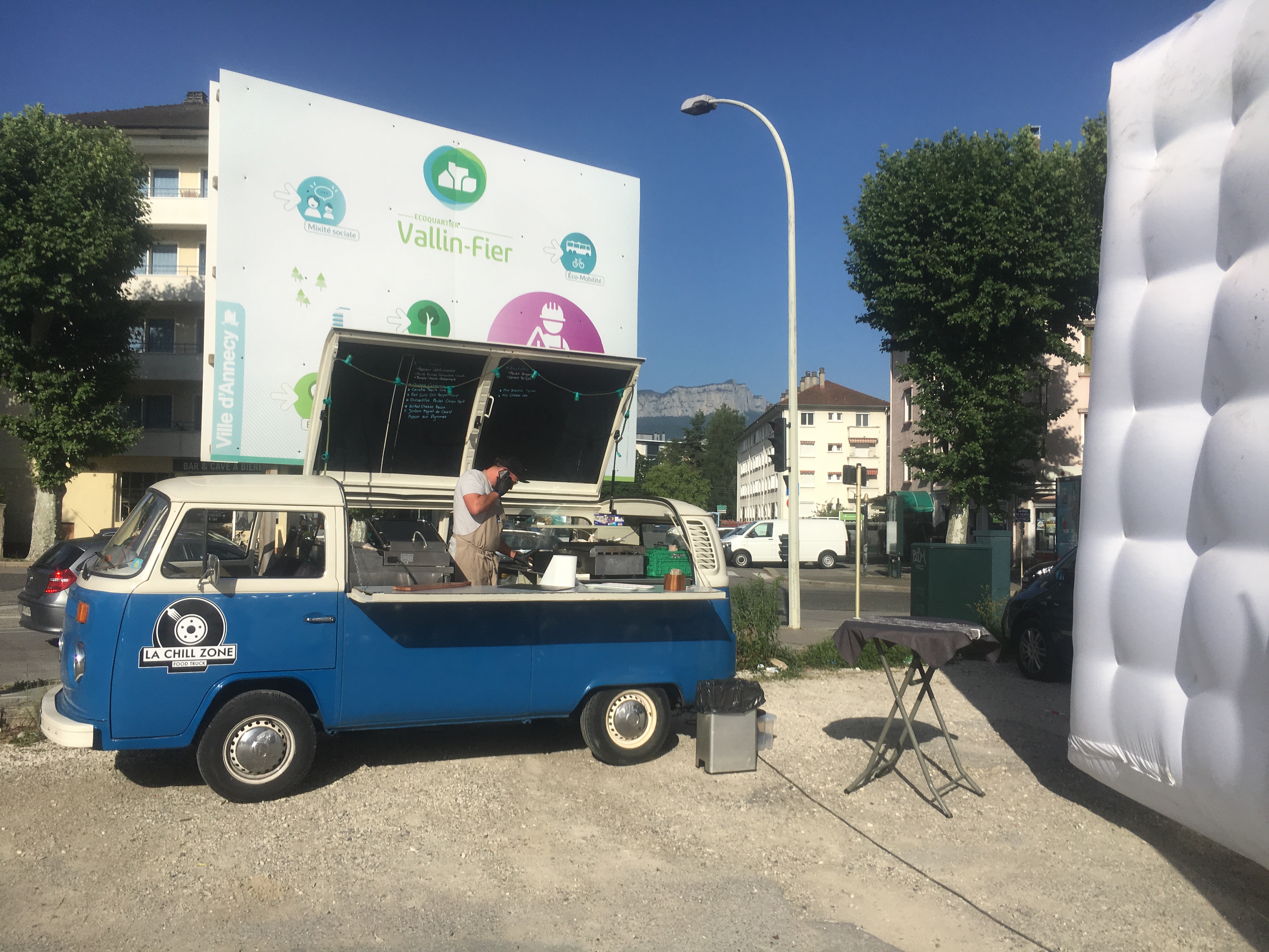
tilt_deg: +3.5
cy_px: 476
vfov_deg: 48.2
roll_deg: -0.1
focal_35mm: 29
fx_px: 1063
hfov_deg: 61.7
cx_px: 634
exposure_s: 1/3077
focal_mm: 4.15
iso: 25
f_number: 2.2
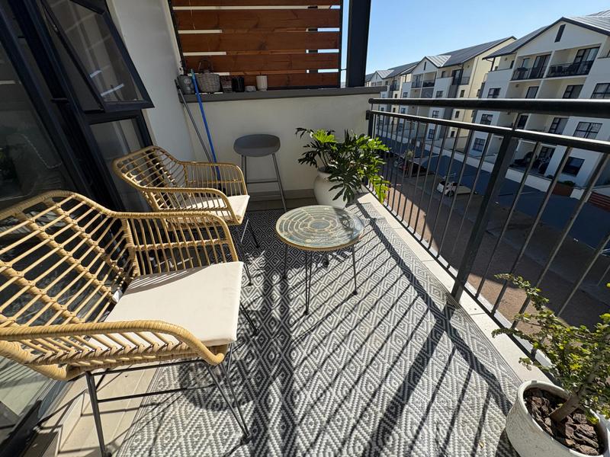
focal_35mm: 14
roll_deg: +1.9
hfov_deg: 102.1
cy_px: 228
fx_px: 247
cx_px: 305
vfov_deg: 85.7
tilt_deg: -27.8
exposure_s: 1/2083
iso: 50
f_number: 2.2
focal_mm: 2.22
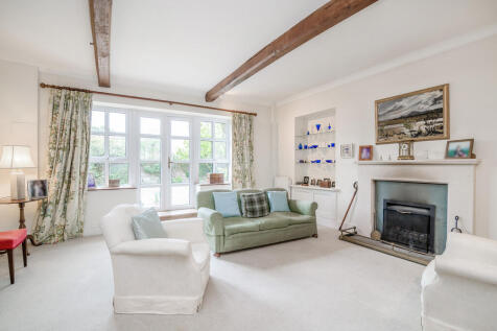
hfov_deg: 96.8
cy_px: 166
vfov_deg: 73.7
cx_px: 248
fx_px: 221
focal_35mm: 16
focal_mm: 16
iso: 200
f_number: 6.3
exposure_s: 1/13
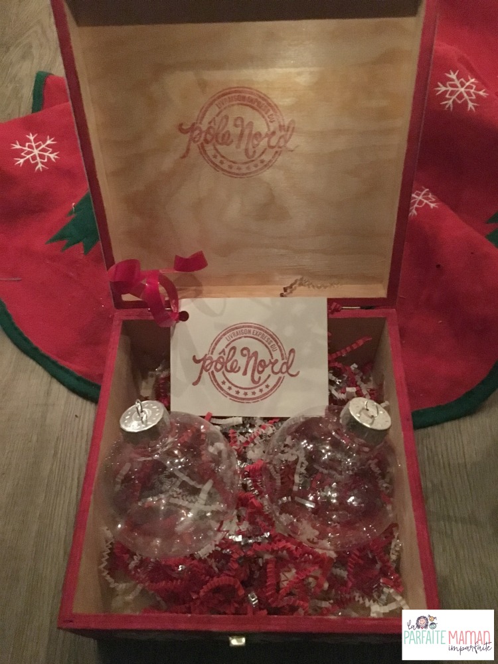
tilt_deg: -55.8
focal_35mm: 29
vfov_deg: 61.7
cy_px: 332
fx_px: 556
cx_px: 249
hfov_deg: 48.2
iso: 1250
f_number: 2.2
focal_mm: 4.15
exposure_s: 1/15
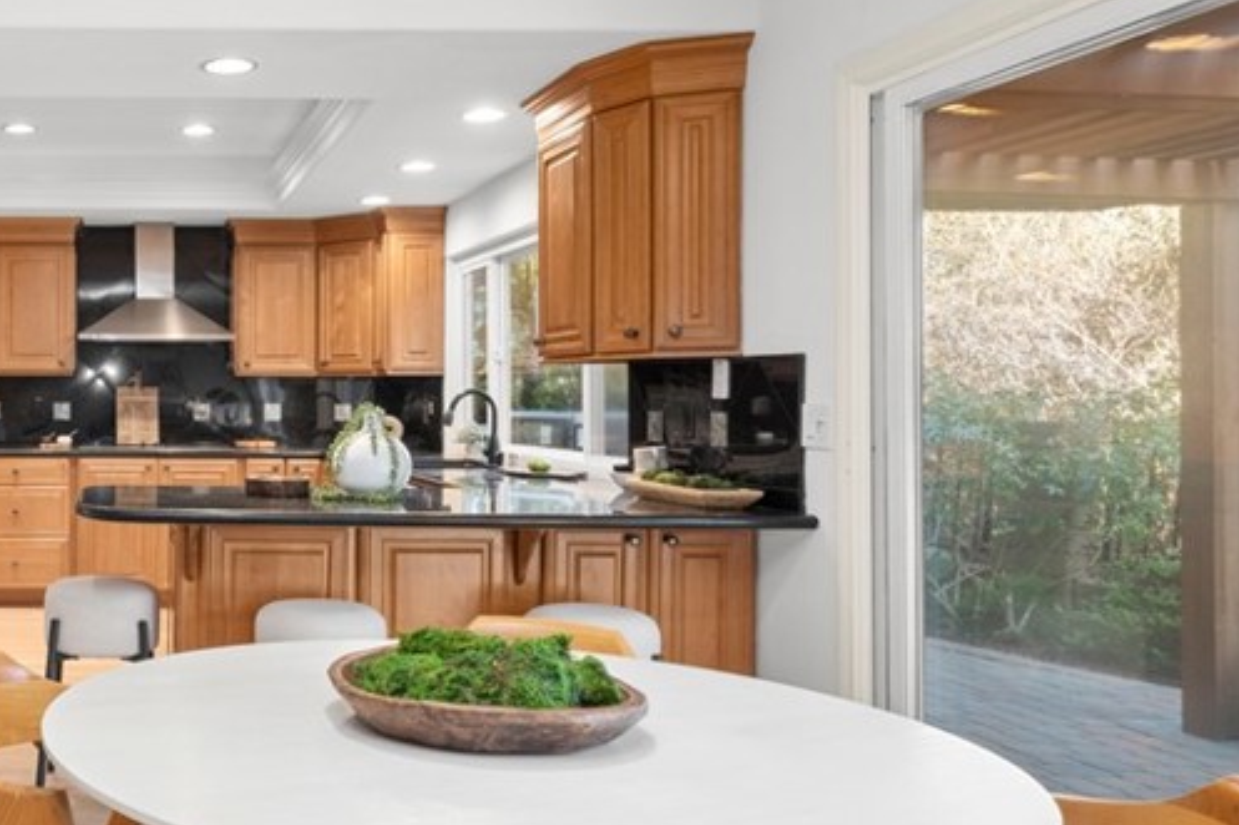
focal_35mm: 35
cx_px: 85
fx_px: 1204
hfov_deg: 47.8
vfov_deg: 37.8
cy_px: 378
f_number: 9
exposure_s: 1/5
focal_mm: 17
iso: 320
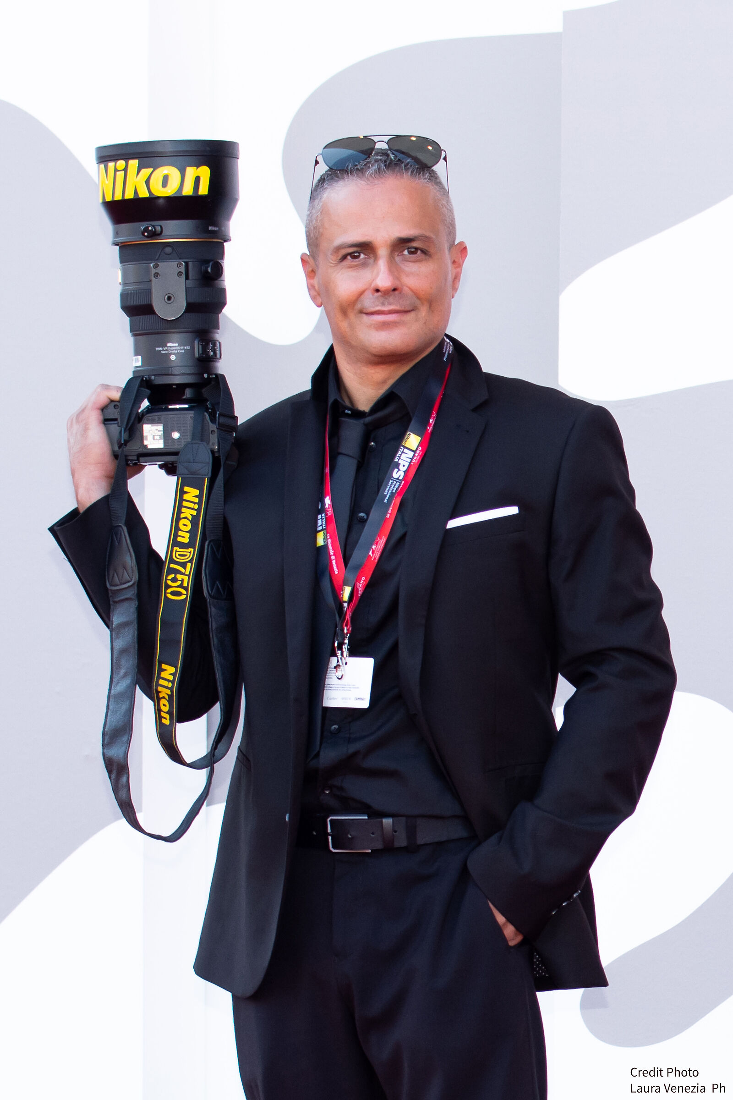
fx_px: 3756
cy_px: 550
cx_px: 366
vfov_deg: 16.7
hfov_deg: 11.1
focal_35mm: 123
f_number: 5
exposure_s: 1/320
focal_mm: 82
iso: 500
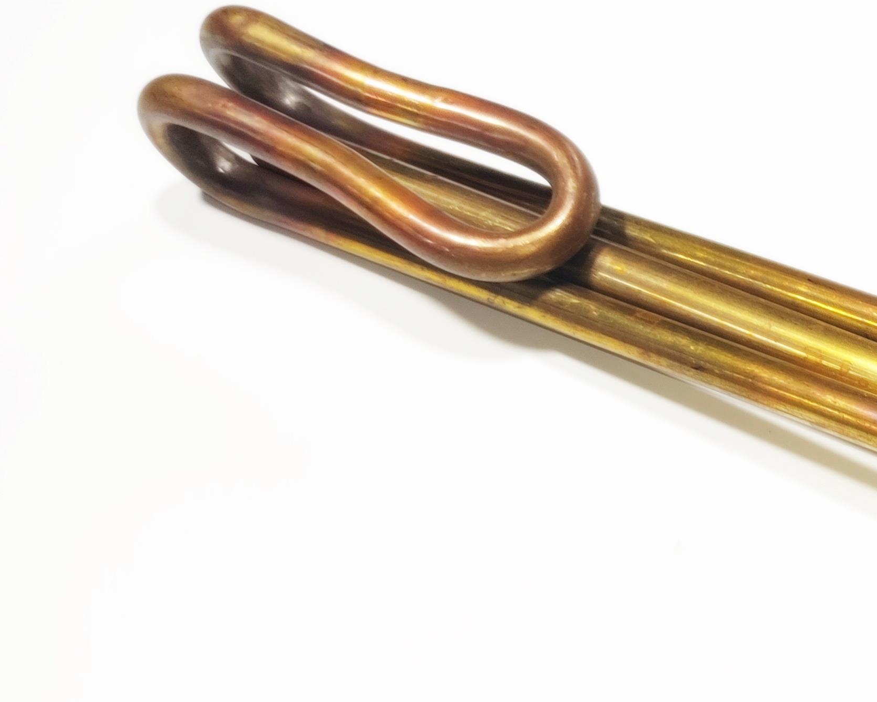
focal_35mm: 61
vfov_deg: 24.8
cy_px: 494
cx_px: 1053
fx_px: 1583
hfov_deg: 27.3
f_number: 1.79
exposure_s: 1/50
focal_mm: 4.74
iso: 204
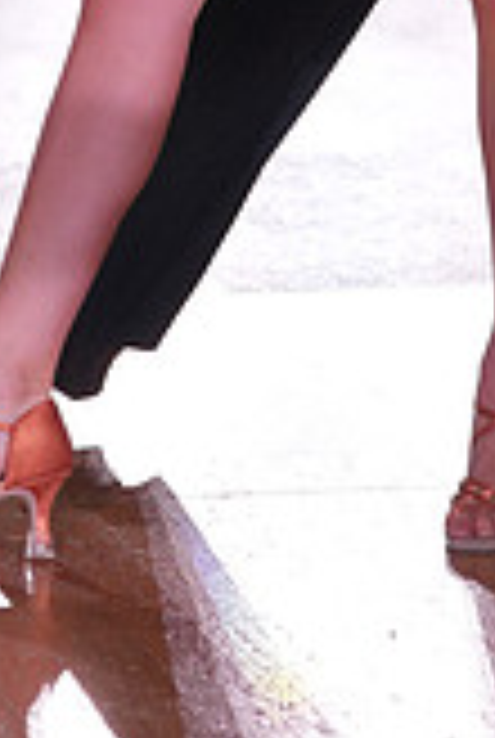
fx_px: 5073
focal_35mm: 247
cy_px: -558
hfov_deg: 5.6
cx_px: 367
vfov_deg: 8.1
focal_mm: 70
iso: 1000
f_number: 4
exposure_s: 1/400
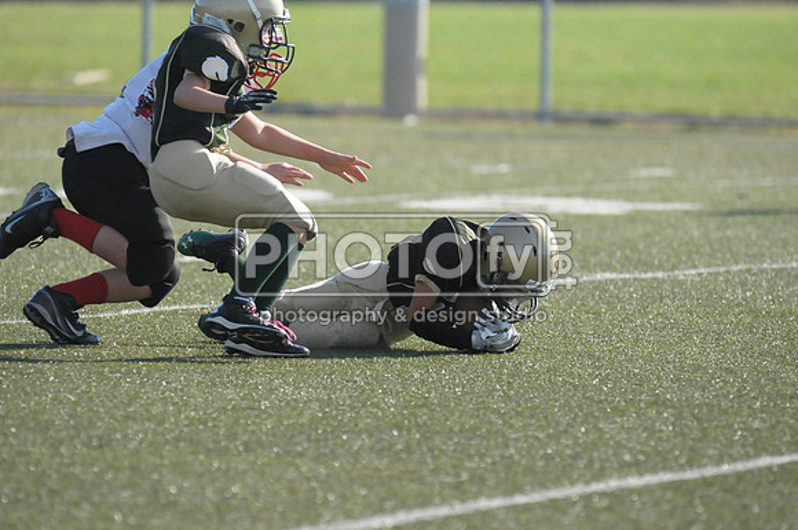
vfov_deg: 3.3
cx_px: 399
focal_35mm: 420
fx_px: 9297
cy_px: 265
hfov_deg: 4.9
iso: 1600
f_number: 4
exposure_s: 1/6400
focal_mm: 280
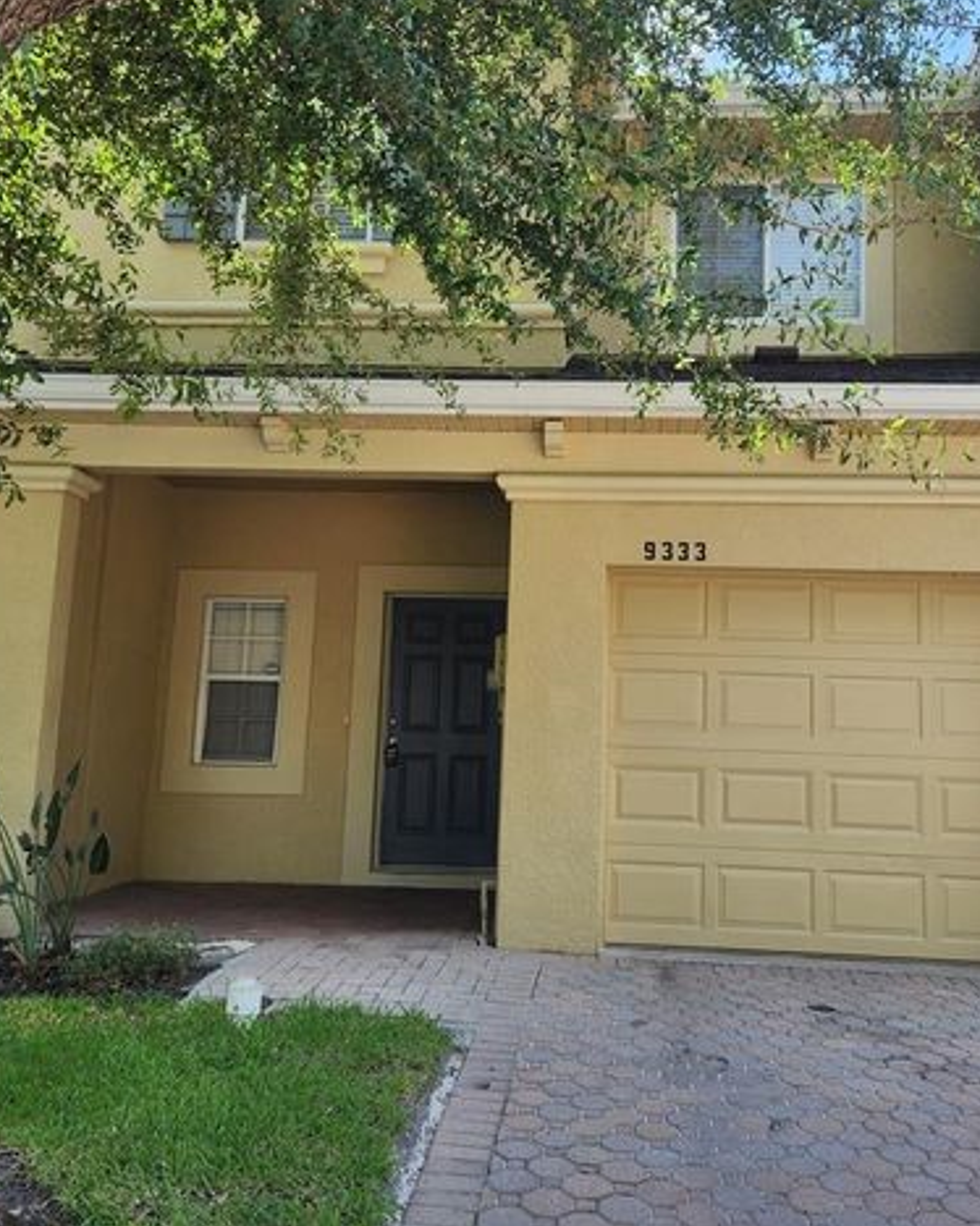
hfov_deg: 45.6
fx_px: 1161
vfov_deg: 55.7
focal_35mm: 32
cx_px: 576
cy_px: 596
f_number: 1.8
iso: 20
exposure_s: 1/407
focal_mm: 5.4
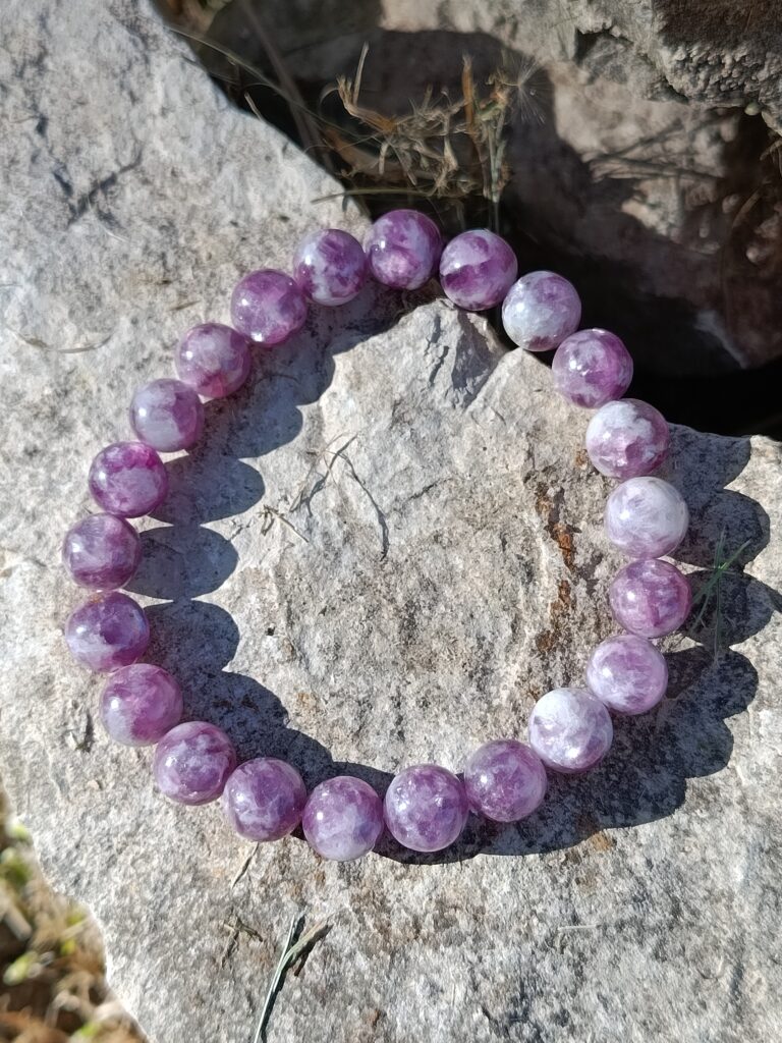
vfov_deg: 39.7
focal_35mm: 48
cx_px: 391
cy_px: 522
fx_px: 1446
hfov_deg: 30.3
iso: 50
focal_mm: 5.24
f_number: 1.7
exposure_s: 1/235
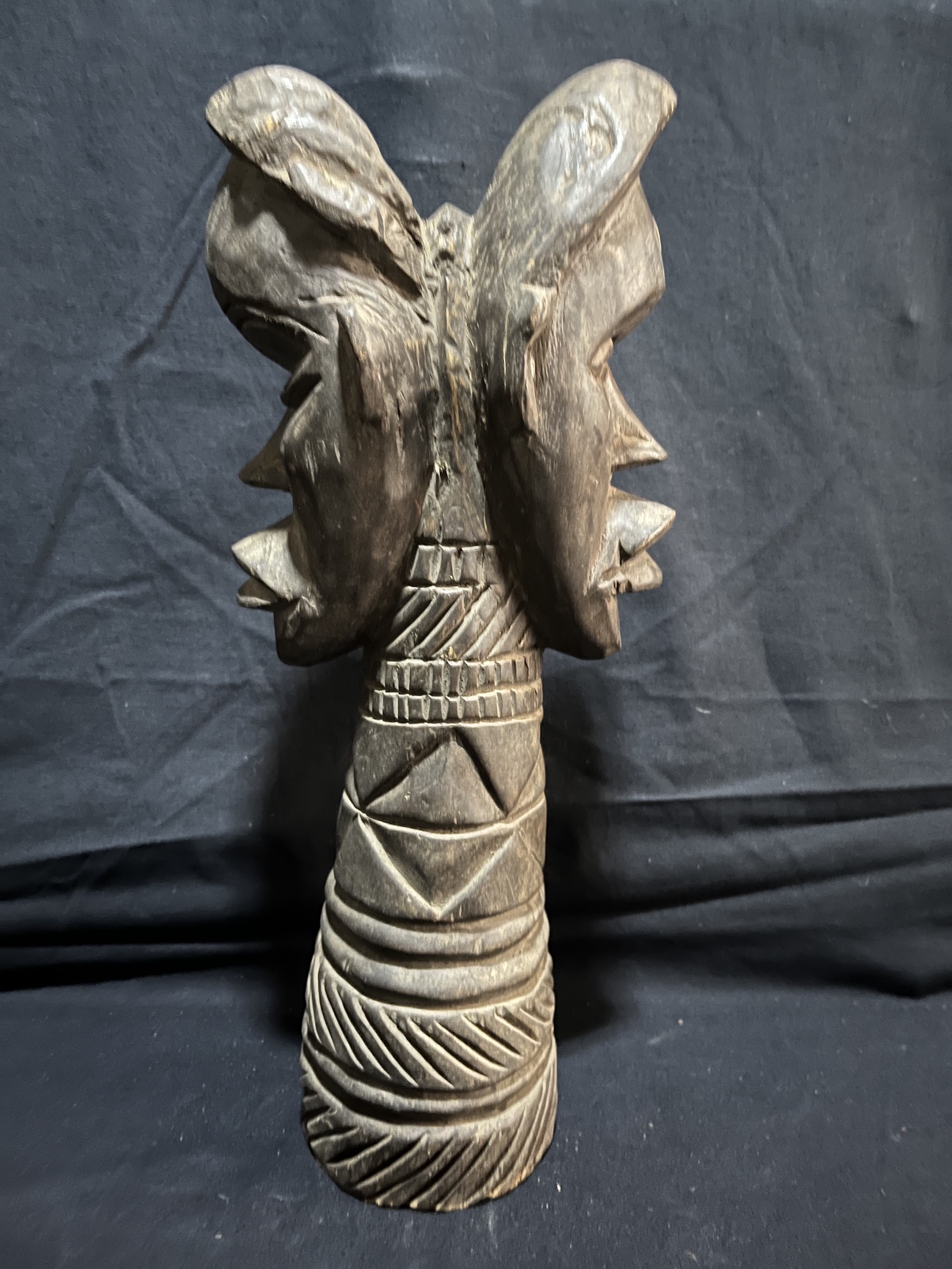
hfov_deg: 53.1
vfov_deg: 67.3
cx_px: 476
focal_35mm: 26
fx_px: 953
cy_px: 634
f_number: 1.6
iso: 640
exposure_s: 1/14
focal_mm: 5.1
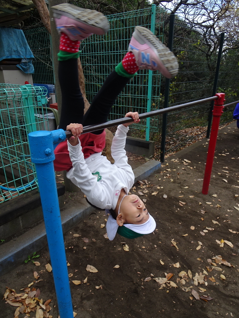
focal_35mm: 24
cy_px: 159
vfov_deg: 71.6
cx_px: 120
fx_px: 221
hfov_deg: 56.8
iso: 80
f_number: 3.5
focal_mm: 4.1
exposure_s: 1/200
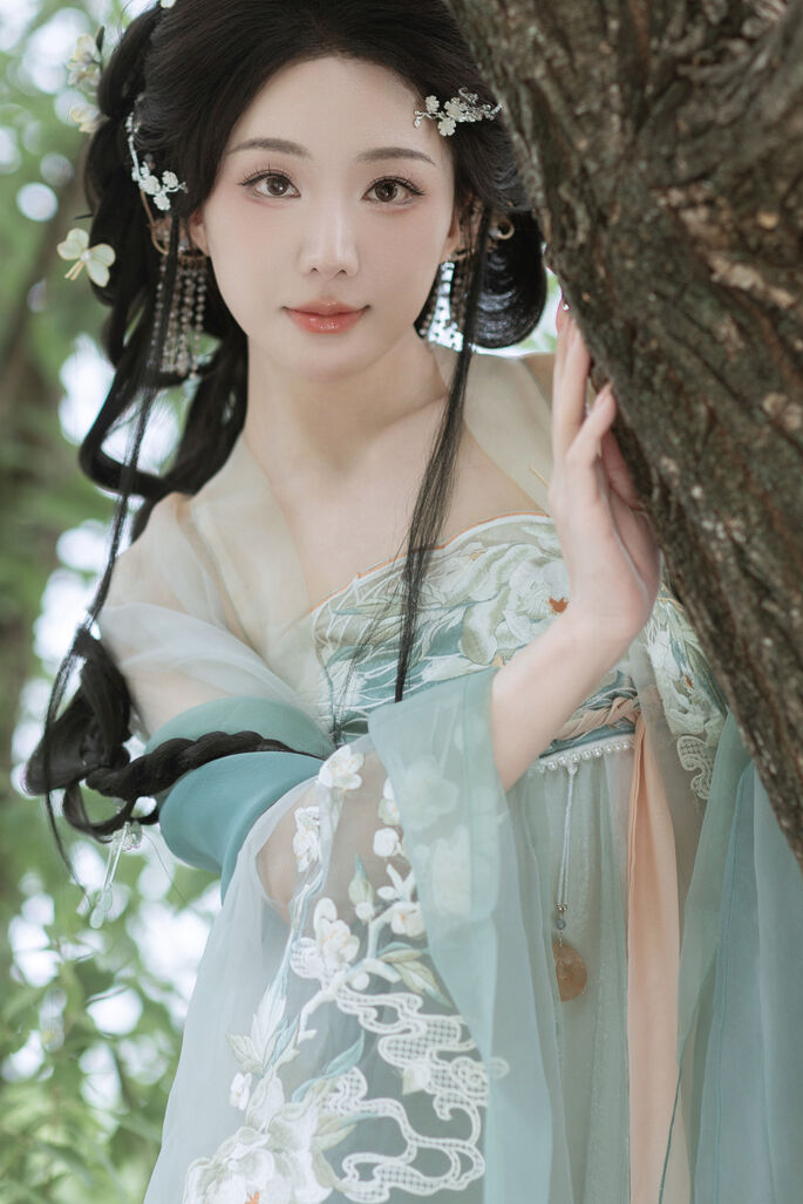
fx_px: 4983
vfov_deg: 13.8
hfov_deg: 9.2
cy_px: 614
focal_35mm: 149
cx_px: 450
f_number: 2
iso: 200
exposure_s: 1/320
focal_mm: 85
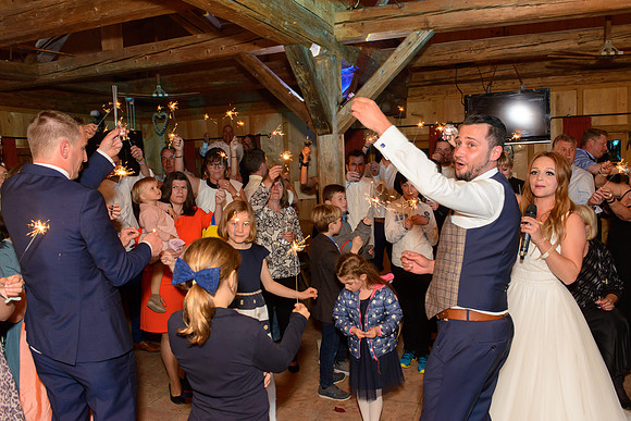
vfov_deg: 46.4
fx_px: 491
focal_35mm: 28
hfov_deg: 65.5
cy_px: 210
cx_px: 316
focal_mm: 28
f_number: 6.3
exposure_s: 1/50
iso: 1600
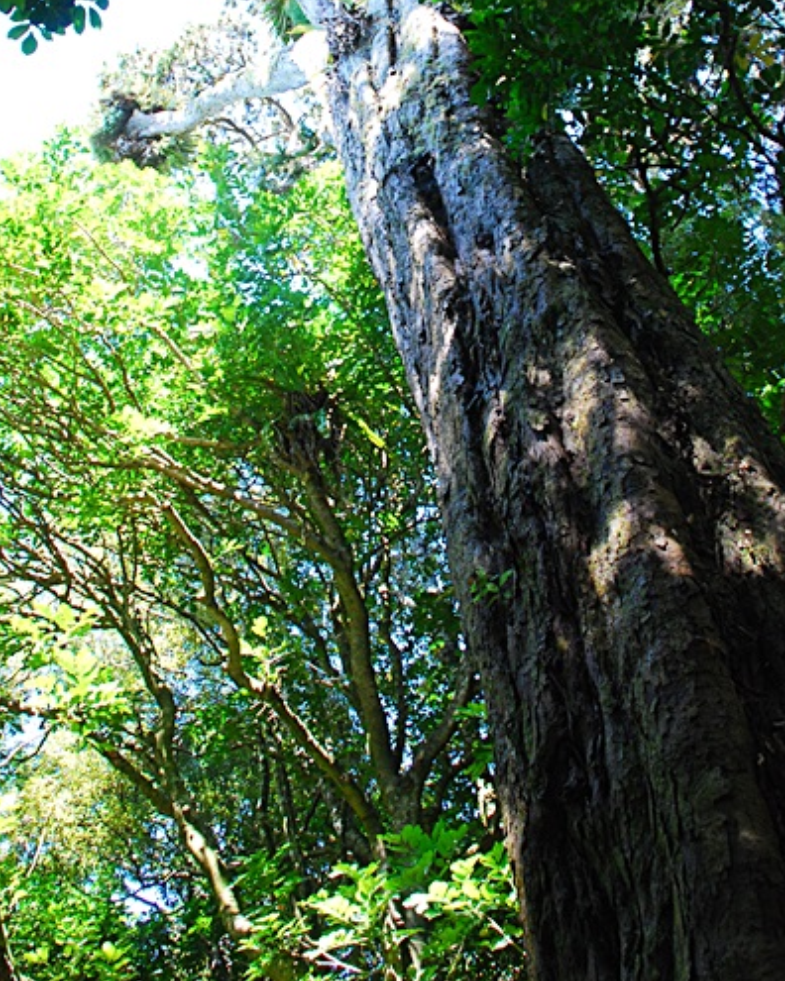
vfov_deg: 42.8
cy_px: 196
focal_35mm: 41
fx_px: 1191
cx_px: 400
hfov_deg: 36.5
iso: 400
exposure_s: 1/50
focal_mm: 18
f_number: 5.6
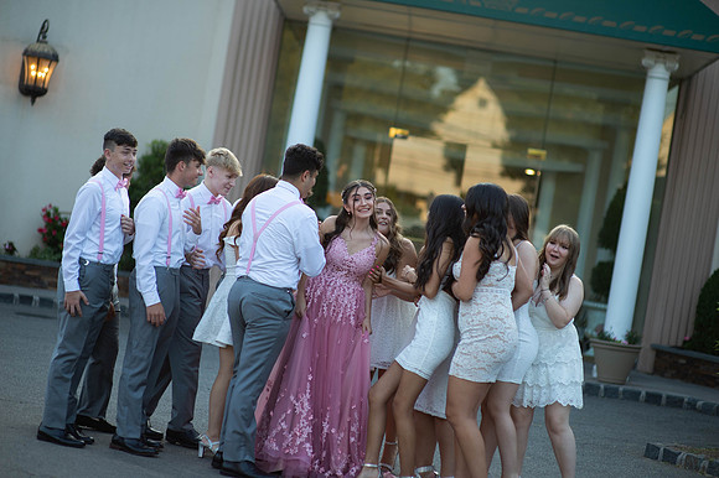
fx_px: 1697
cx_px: 360
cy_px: 239
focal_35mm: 85
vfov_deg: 16.1
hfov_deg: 23.9
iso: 250
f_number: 2
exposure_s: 1/1000
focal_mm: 85
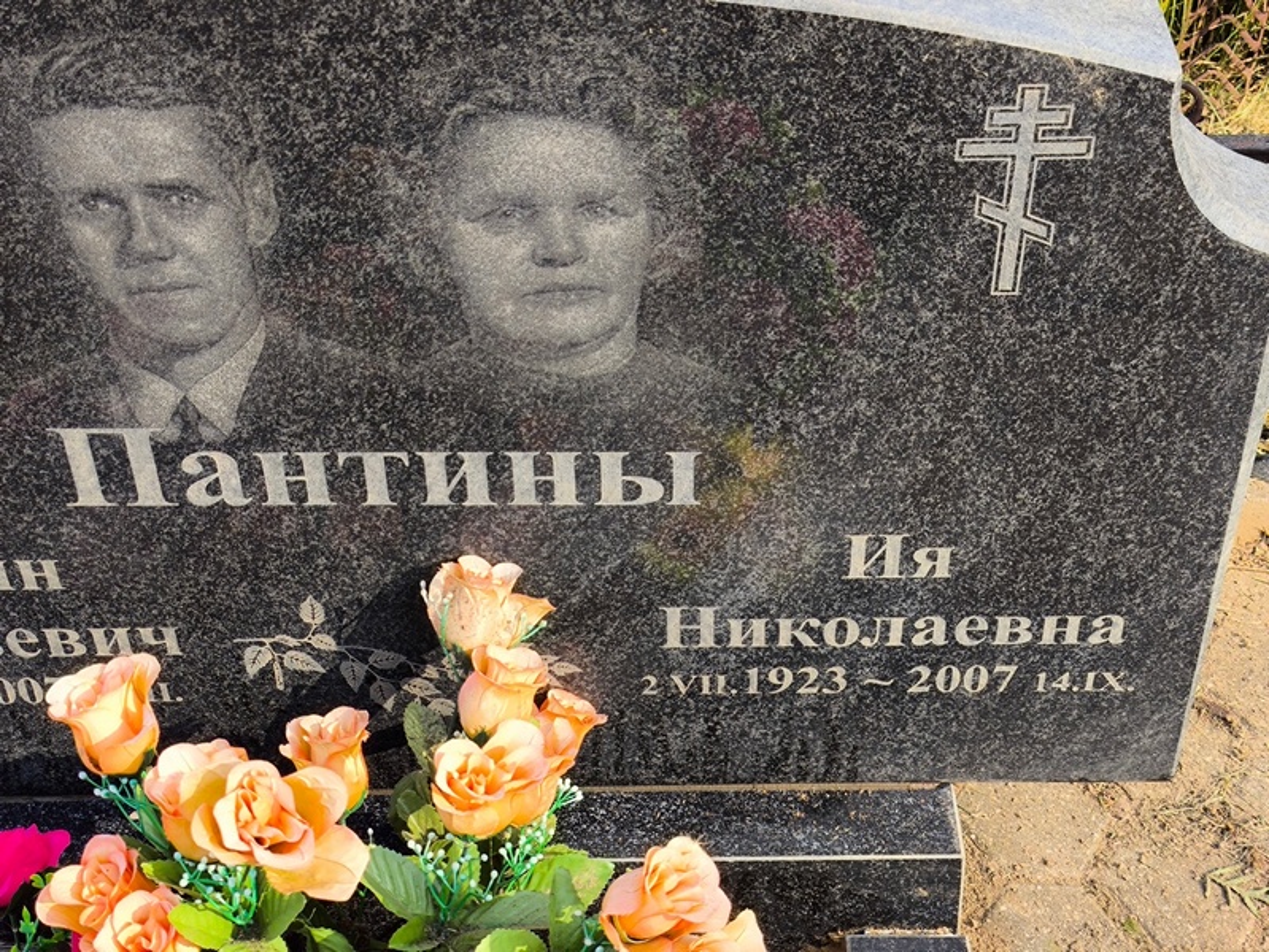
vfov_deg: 29.1
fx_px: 1834
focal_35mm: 50
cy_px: 476
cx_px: 634
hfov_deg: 38.2
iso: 50
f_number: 1.7
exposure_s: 1/427
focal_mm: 4.71
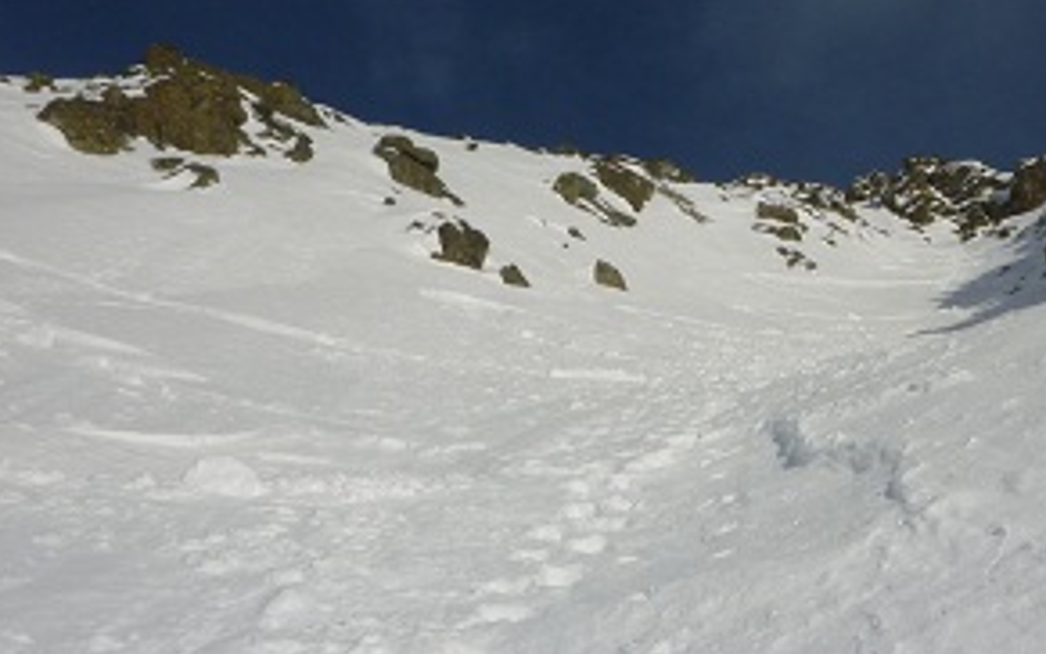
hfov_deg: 30.4
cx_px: 908
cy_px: 232
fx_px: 1853
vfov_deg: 20.0
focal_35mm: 65
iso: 80
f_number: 8
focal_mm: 5.2
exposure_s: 1/640
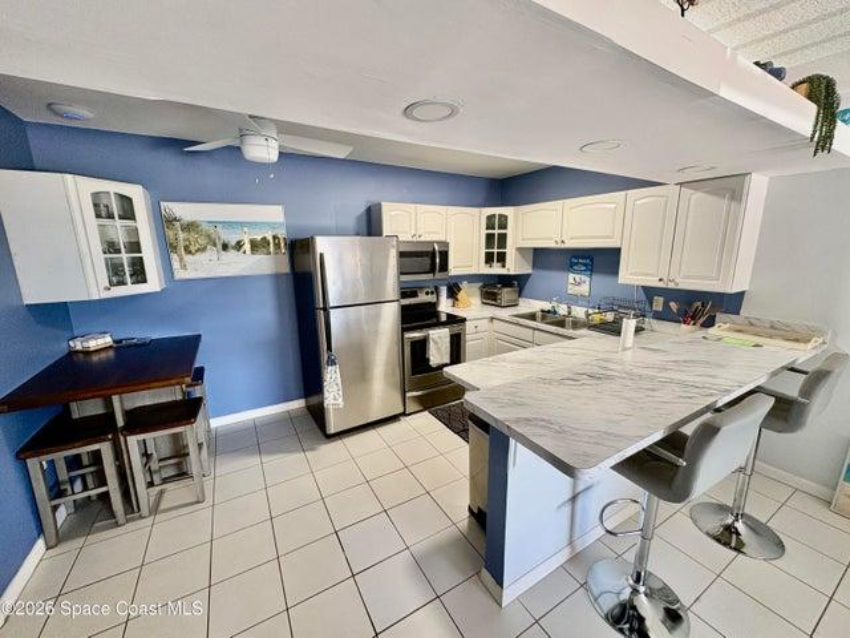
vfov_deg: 85.7
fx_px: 344
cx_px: 425
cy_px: 319
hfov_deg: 102.1
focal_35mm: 14
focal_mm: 2.22
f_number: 2.2
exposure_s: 1/60
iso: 125
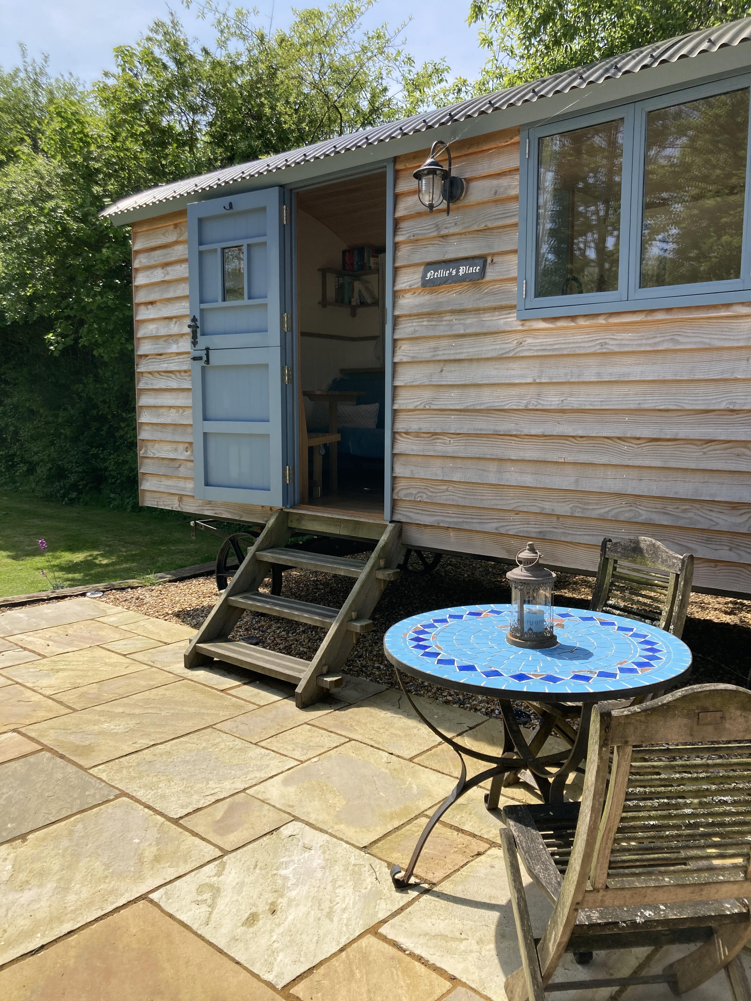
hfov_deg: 49.7
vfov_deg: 63.4
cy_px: 500
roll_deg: +0.0
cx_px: 376
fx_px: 810
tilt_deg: -5.8
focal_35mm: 28
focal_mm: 3.99
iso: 20
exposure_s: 1/1567
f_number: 1.8
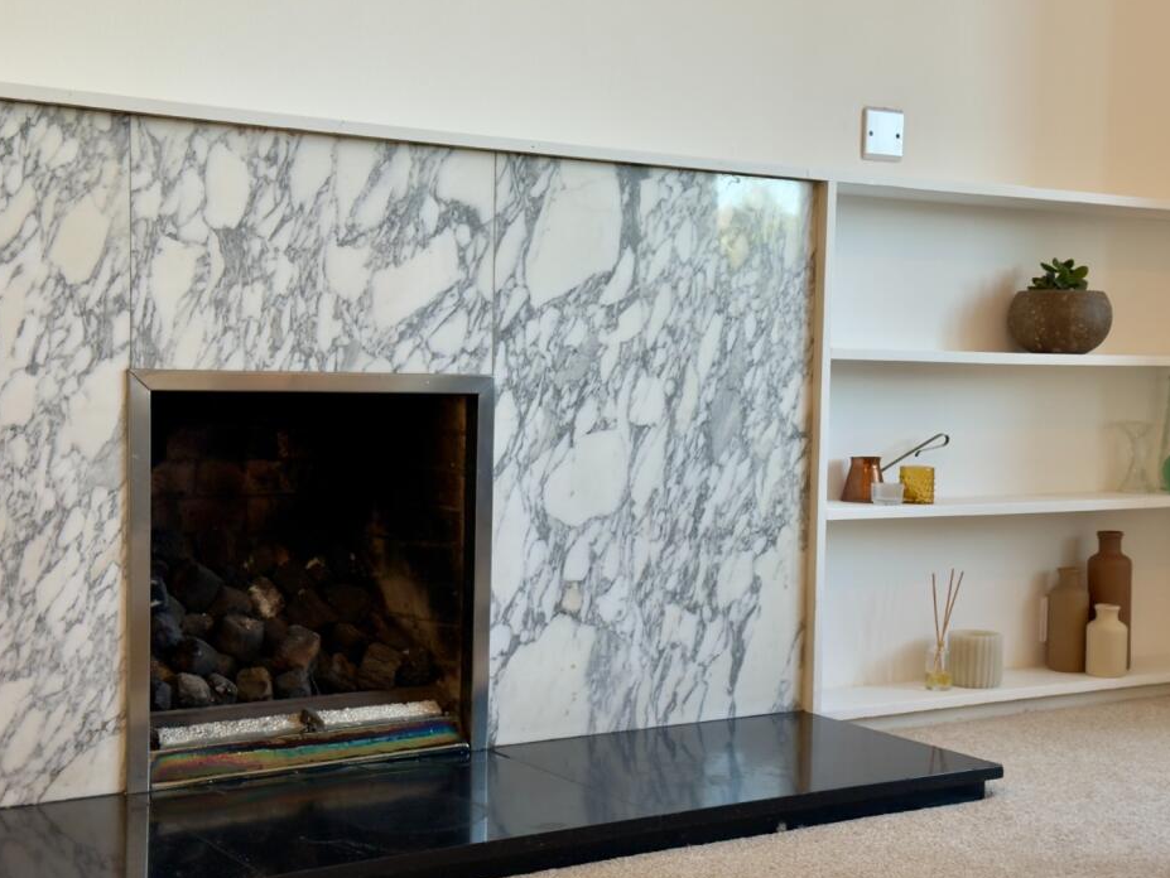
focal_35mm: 53
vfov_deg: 27.5
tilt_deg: -3.4
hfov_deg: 36.2
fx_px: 1792
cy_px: 479
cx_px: 611
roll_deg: -1.9
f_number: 1.78
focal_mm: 6.76
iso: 125
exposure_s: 1/100
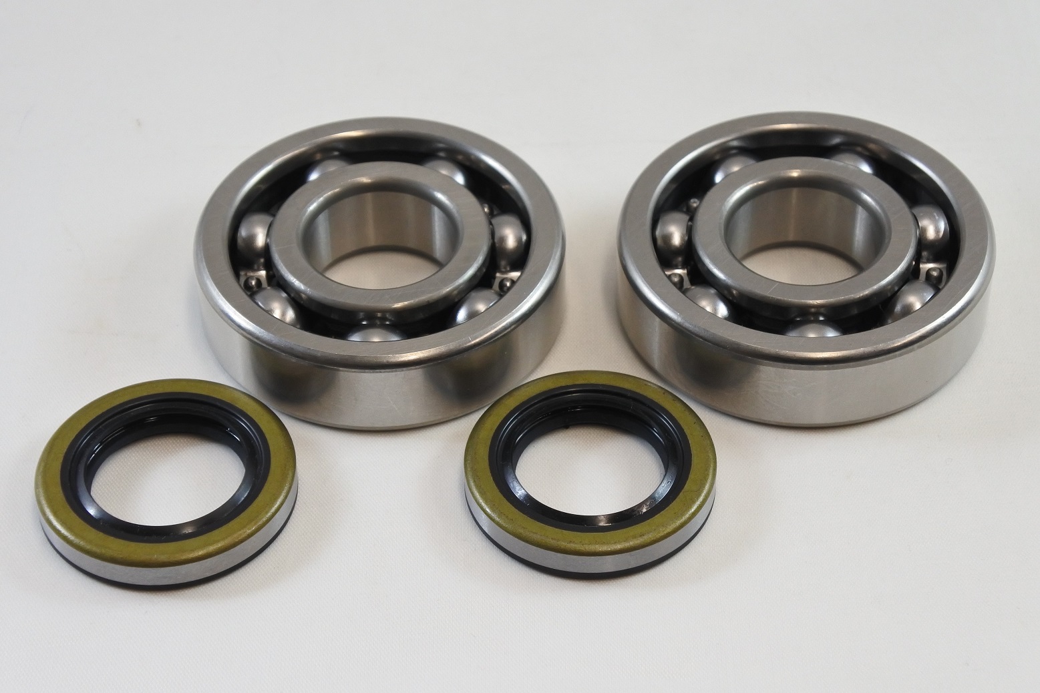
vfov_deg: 20.9
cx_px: 520
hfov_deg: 31.0
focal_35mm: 65
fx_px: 1878
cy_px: 346
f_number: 5.3
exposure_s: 1/125
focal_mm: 24.4
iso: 500
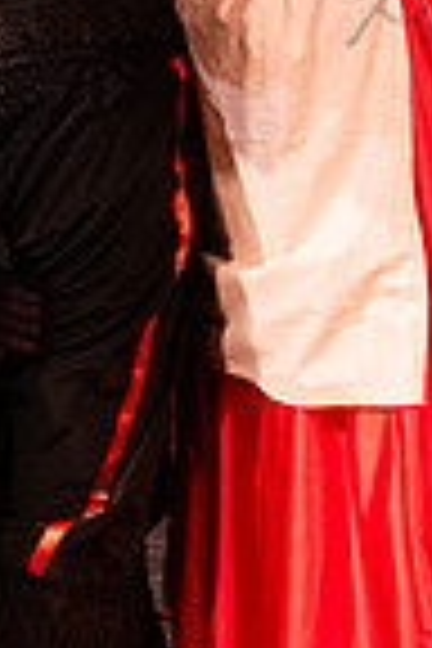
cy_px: -277
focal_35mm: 334
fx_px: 6012
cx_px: 169
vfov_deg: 6.1
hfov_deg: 4.1
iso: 1250
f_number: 5
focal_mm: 70
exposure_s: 1/60
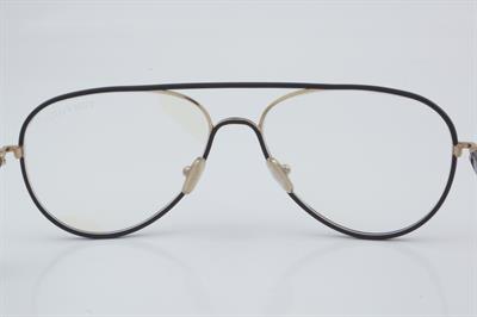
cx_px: 238
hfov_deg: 24.6
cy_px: 158
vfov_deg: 16.5
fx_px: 1092
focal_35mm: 82
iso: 100
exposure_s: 1/3
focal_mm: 55
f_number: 32
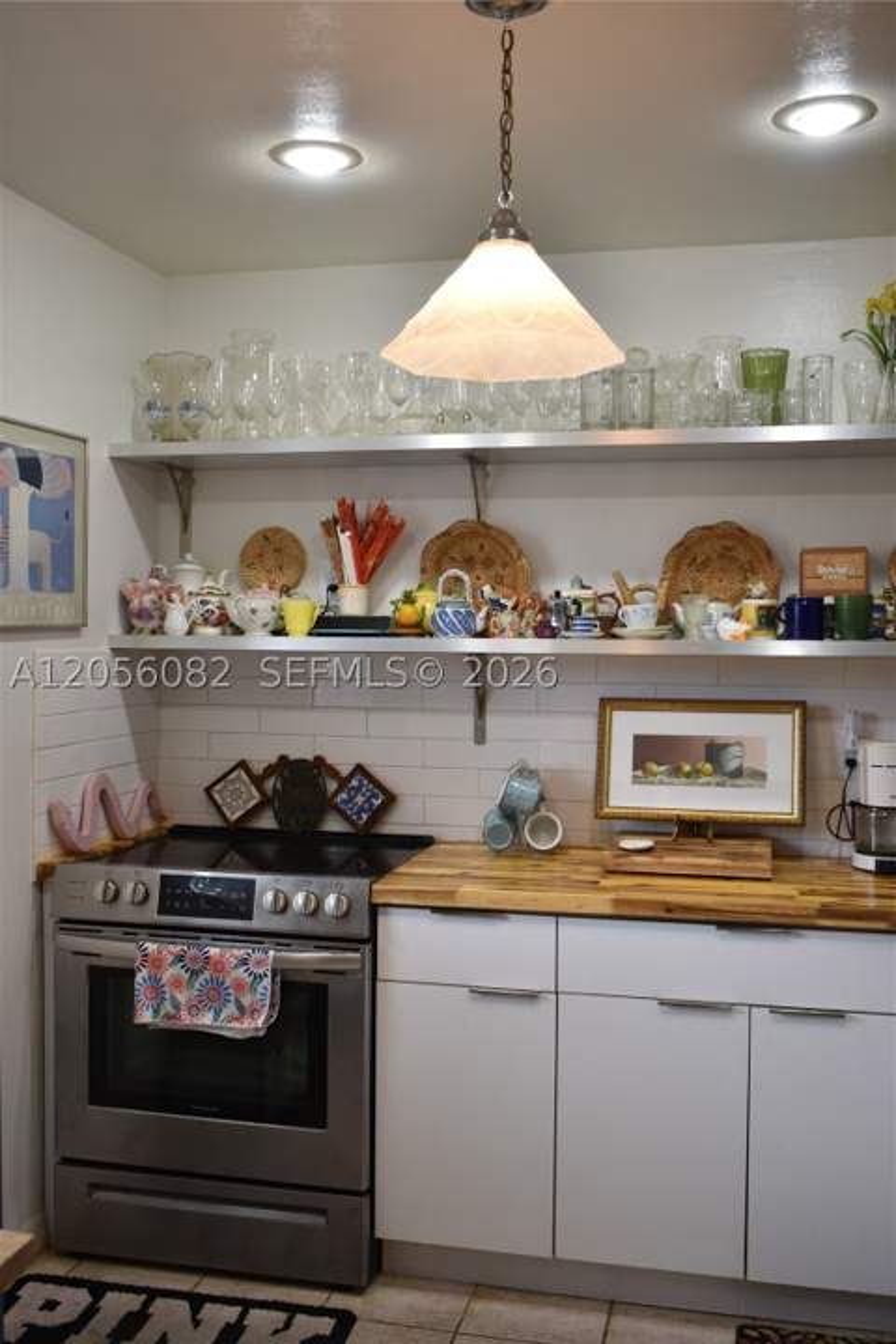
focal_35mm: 36
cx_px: 448
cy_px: 672
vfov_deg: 53.1
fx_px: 1344
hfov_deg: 36.9
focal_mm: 24
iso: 100
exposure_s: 1/25
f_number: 3.8
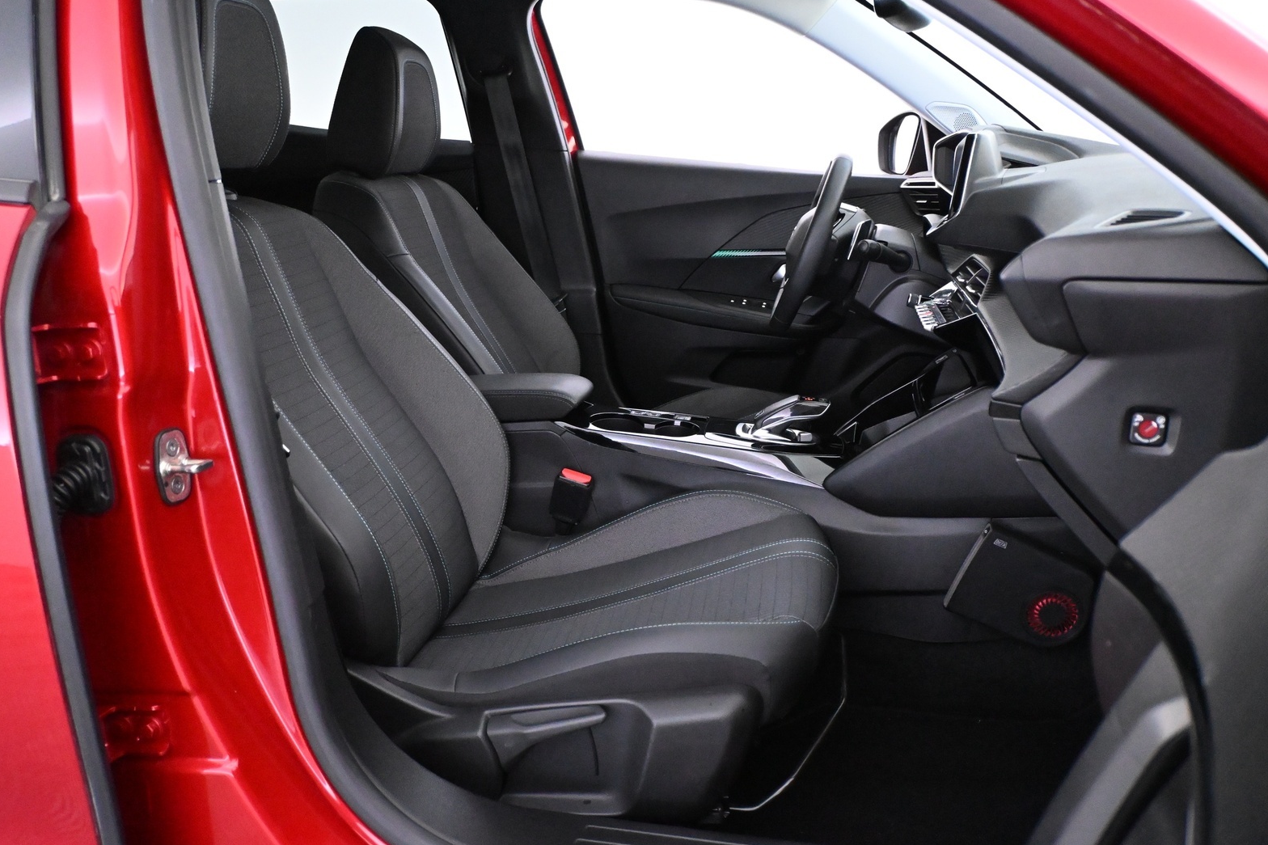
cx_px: 652
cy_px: 423
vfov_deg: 42.3
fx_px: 1092
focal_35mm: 31
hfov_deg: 60.3
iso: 8000
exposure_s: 1/60
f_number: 3.8
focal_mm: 20
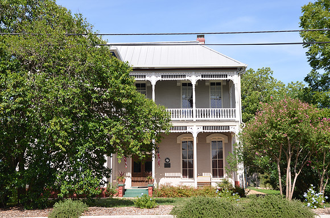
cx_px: 165
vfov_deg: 31.7
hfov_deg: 46.5
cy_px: 109
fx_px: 384
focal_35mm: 42
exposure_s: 1/250
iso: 100
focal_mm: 28
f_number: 6.3
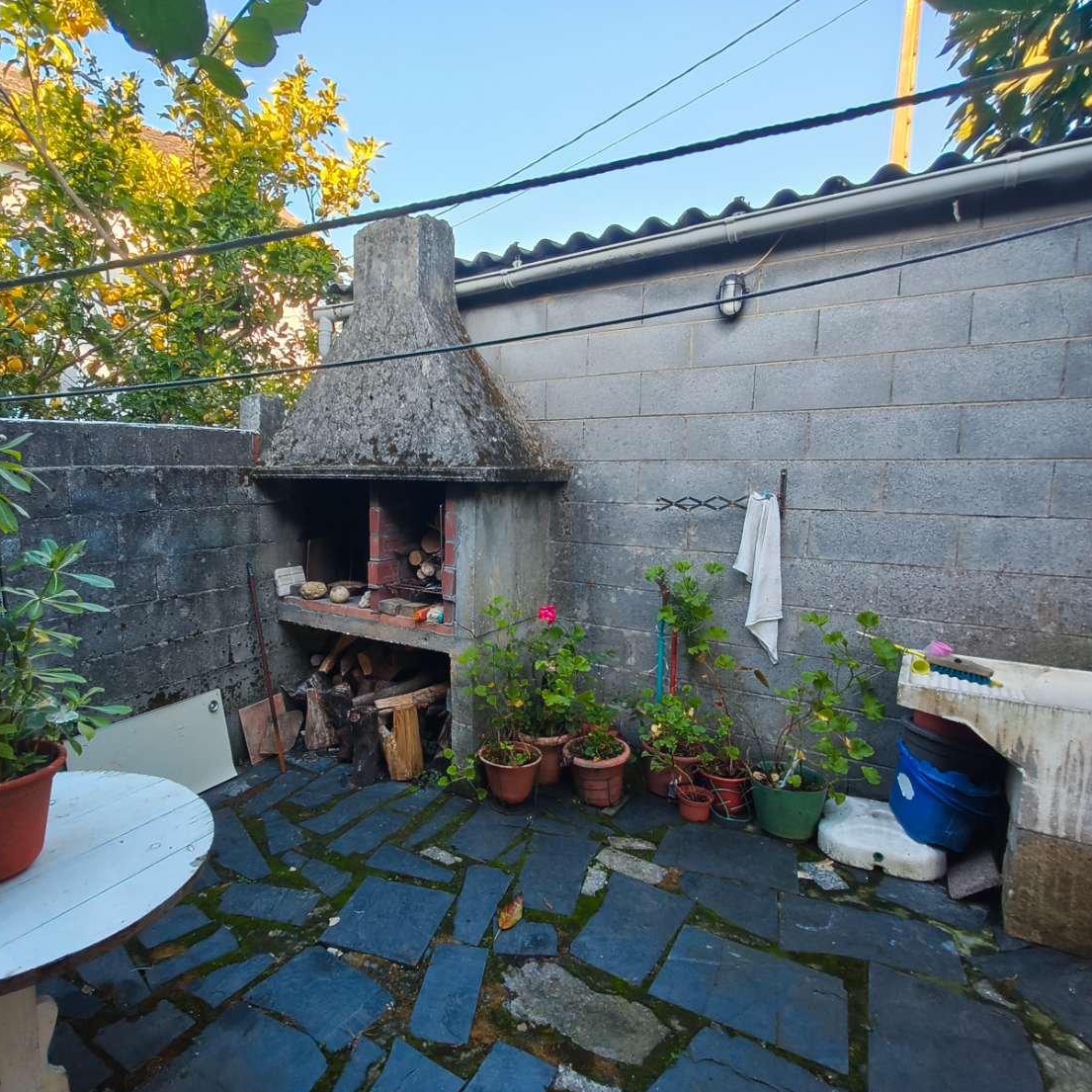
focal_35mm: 18
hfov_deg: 80.0
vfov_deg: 80.7
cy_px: 548
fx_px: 642
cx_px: 451
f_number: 2.2
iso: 100
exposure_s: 1/50
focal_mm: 1.67
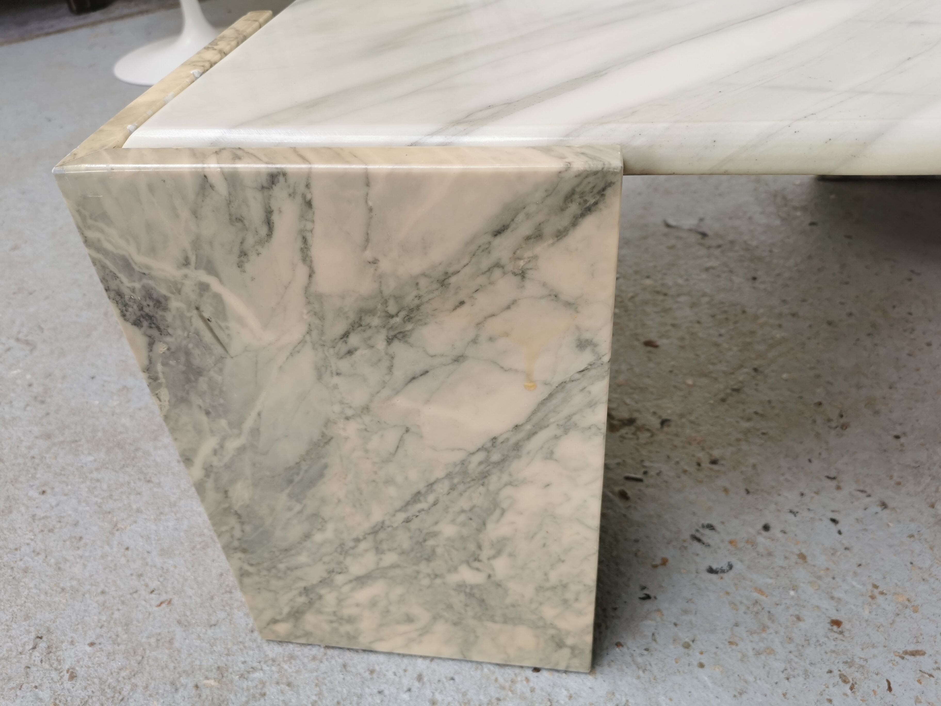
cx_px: 470
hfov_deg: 65.3
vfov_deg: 51.4
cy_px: 353
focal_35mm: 27
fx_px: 734
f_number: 1.8
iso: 50
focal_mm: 5.58
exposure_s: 1/169
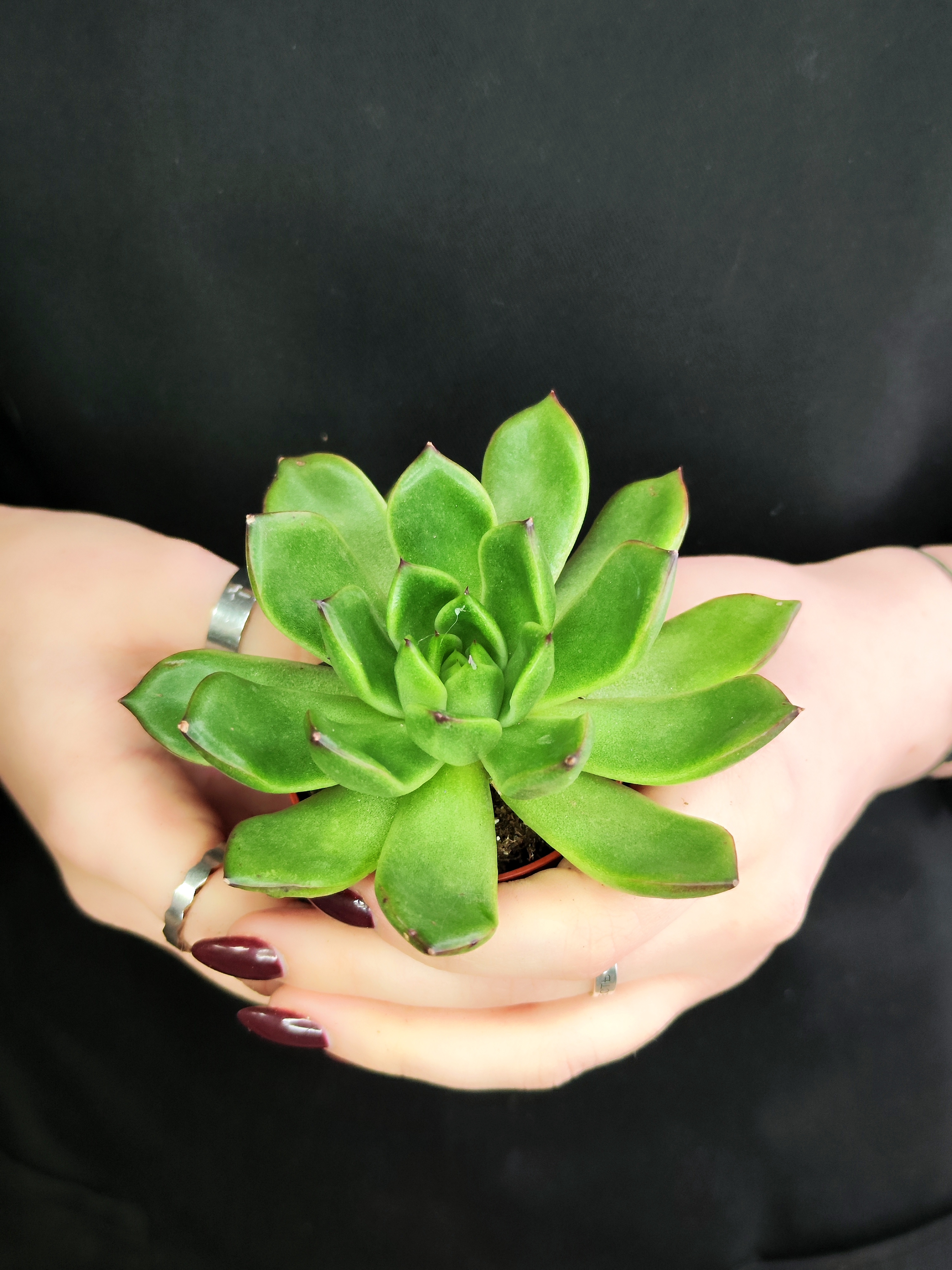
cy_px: 635
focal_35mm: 23
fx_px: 843
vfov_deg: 73.9
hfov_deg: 58.9
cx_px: 476
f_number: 1.69
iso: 899
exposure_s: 1/85
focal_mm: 7.01
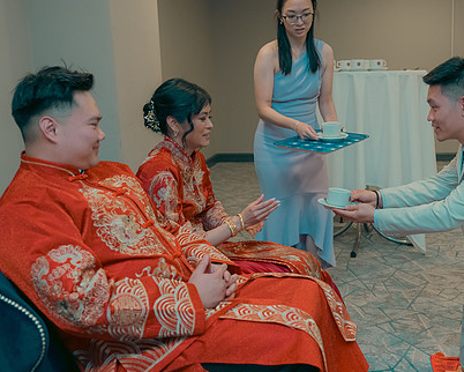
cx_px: 305
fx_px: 632
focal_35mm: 46
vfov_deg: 32.7
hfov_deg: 39.9
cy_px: 206
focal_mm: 34
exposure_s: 1/160
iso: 2500
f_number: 3.5
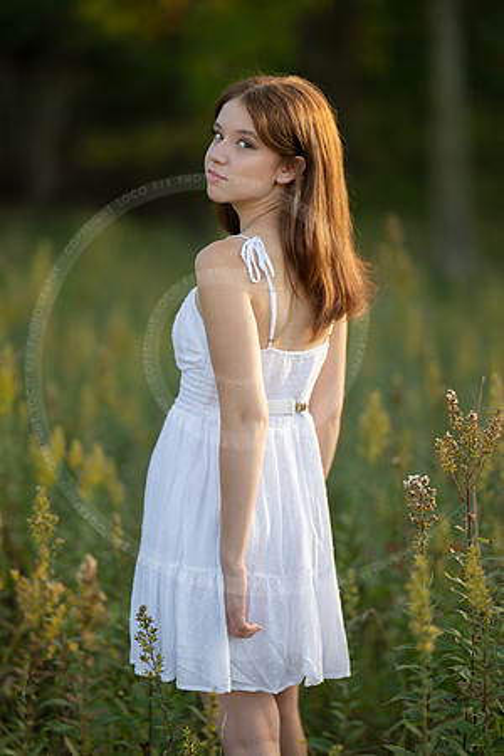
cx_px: 252
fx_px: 1785
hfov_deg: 16.1
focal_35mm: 85
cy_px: 378
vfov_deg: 23.9
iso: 160
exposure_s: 1/1600
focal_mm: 85
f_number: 1.2
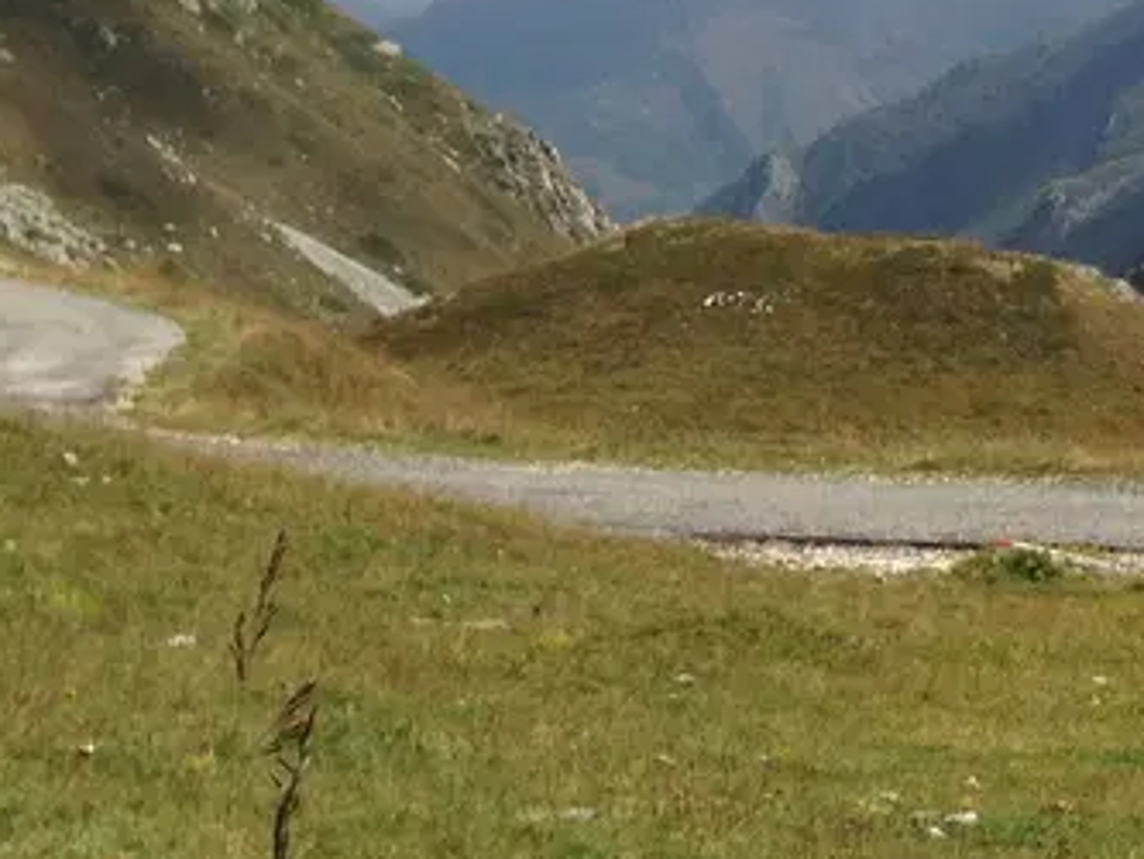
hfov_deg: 16.0
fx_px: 3934
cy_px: -210
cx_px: 1312
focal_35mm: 119
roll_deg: +0.0
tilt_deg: +1.2
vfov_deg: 12.1
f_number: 2.4
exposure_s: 1/3012
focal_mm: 4.12
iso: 50
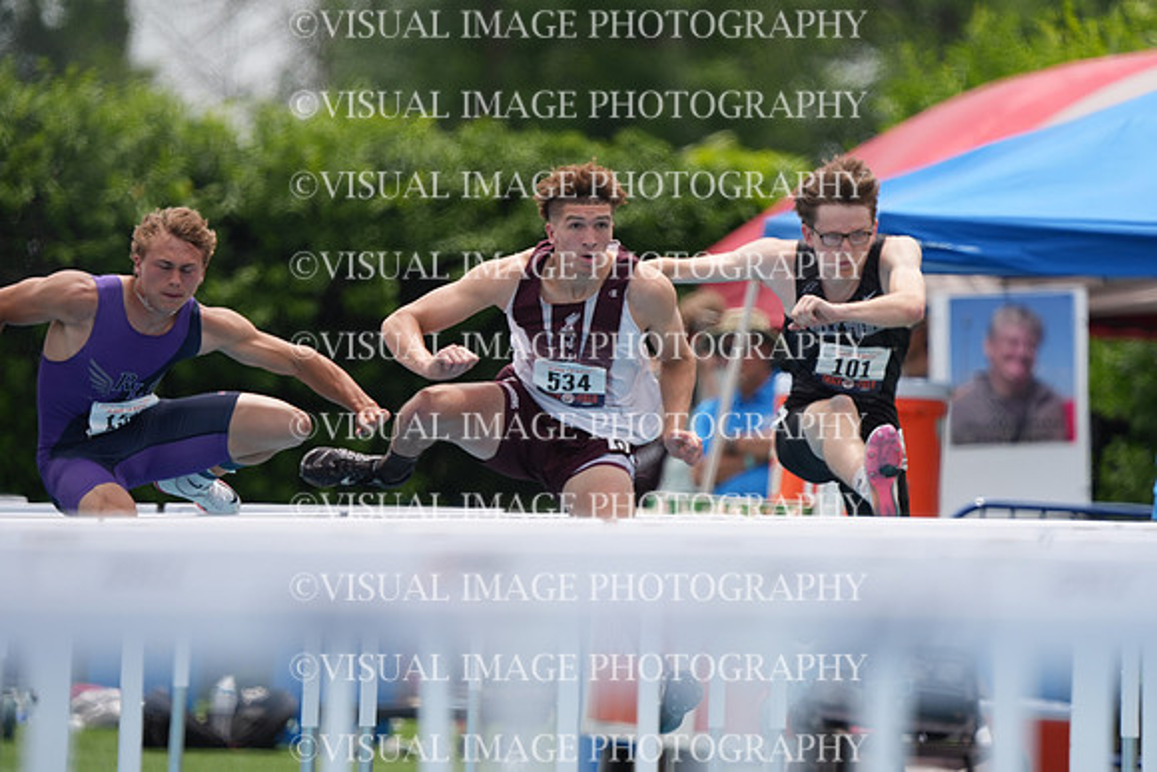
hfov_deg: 3.4
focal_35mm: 600
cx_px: 578
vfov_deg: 2.3
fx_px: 19287
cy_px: 386
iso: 500
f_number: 6.3
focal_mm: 600
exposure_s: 1/2000
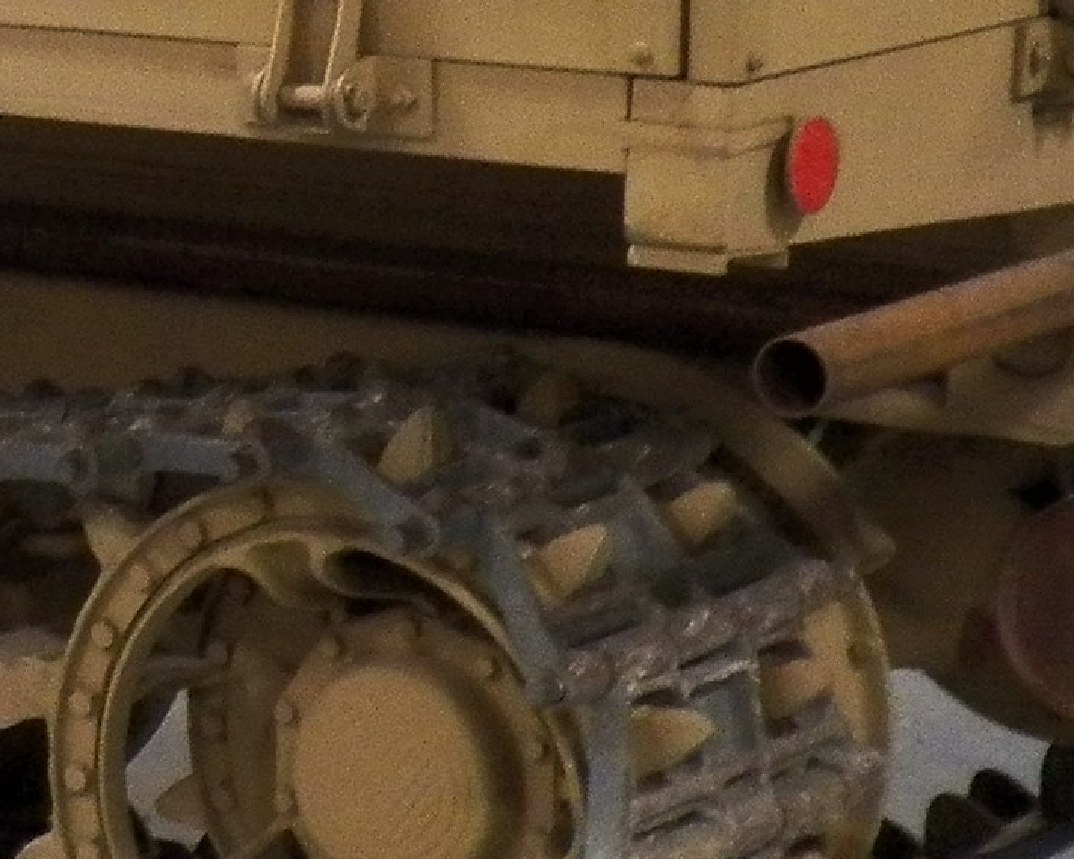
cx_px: -352
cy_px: -290
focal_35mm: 122
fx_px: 3878
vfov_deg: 12.2
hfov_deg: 15.0
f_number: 2.8
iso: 320
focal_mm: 4.9
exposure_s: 1/30
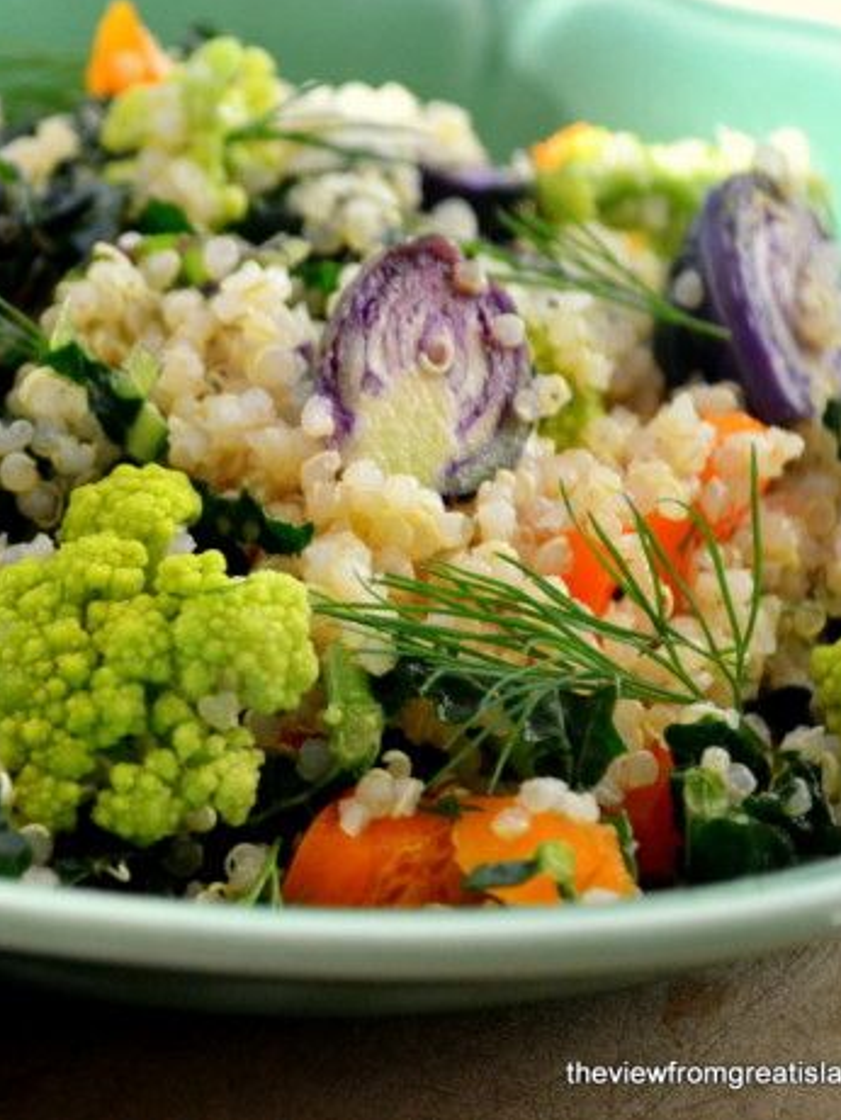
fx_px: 3400
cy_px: 556
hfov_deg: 14.0
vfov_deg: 18.7
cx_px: 66
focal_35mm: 105
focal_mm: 48
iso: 2000
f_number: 5.3
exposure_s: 1/500
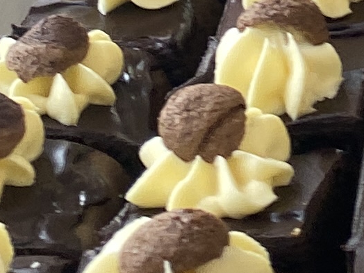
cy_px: -645
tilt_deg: -13.9
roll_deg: +5.2
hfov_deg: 9.6
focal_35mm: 200
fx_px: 2103
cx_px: 549
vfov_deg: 6.5
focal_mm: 4.25
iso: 50
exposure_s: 1/121
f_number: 1.8
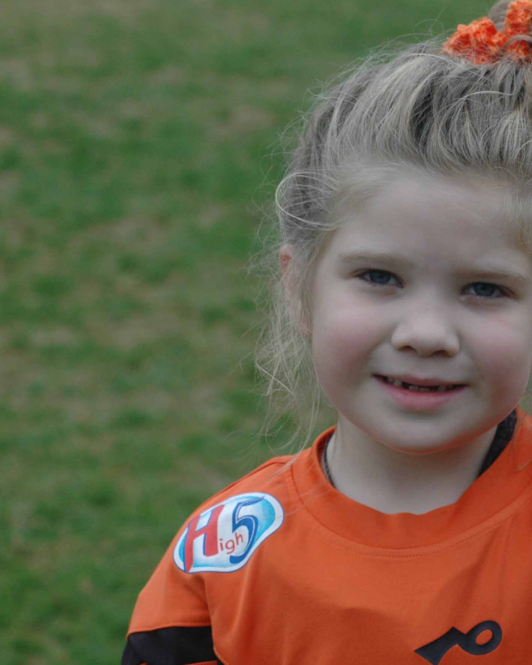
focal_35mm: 167
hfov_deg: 9.2
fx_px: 3286
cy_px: 344
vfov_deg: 11.6
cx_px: 498
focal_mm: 70
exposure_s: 1/200
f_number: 7.1
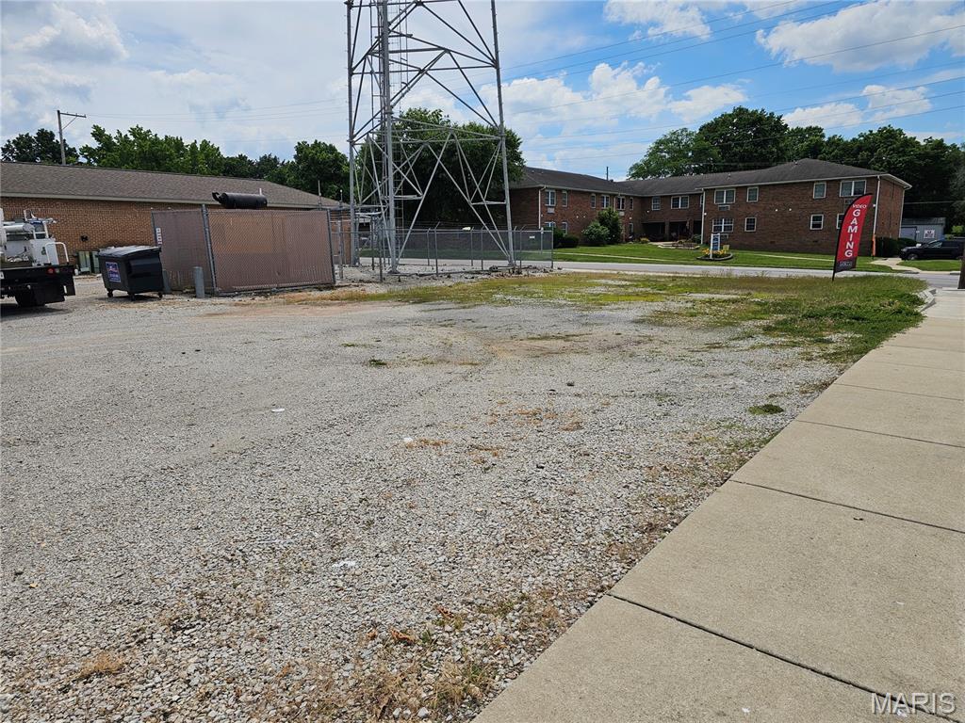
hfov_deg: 73.9
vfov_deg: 58.9
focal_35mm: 23
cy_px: 362
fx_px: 641
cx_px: 482
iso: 10
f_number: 1.7
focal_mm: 6.3
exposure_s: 1/1737
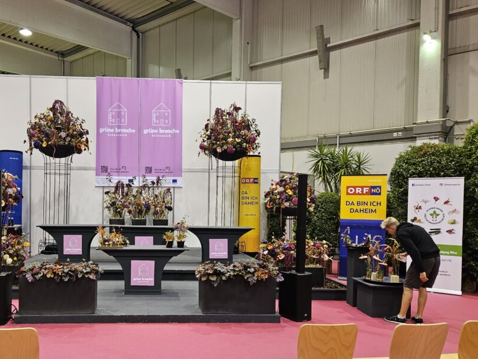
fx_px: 442
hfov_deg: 55.6
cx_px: 159
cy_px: 215
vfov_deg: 43.9
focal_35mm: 32
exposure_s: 1/100
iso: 320
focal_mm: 5.4
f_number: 1.8
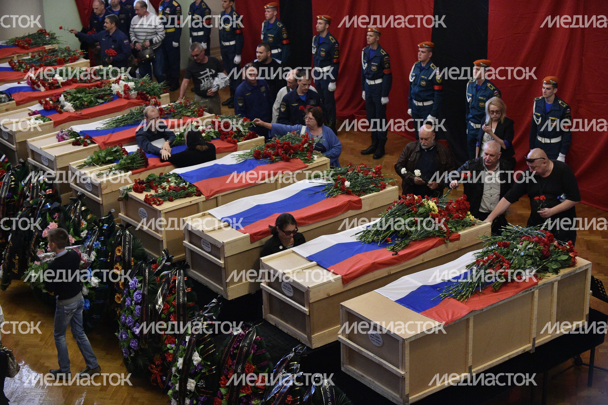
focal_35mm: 70
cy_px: 202
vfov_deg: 19.4
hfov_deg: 28.9
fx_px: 1182
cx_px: 304
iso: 8000
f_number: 4
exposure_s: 1/250
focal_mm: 70
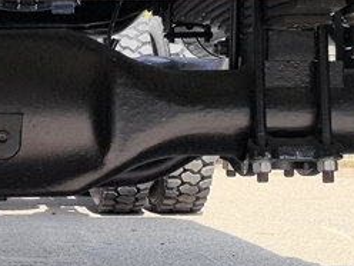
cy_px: 150
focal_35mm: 100
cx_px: 7
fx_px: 1023
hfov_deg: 19.1
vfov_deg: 14.8
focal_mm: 5.75
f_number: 2
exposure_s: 1/1280
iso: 50
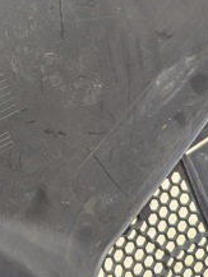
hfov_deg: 26.2
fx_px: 424
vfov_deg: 34.8
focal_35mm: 53
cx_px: 4
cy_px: 49
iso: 70
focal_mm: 6.81
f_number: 1.85
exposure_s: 1/253
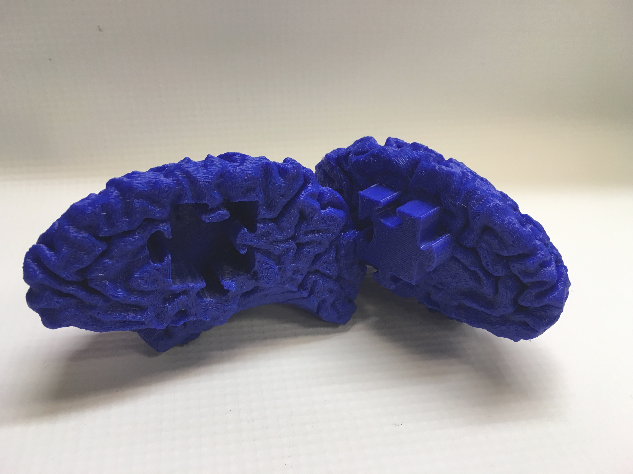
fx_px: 530
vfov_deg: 48.2
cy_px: 237
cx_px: 316
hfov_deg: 61.7
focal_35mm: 29
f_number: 2.2
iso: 32
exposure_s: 1/30
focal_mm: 4.15
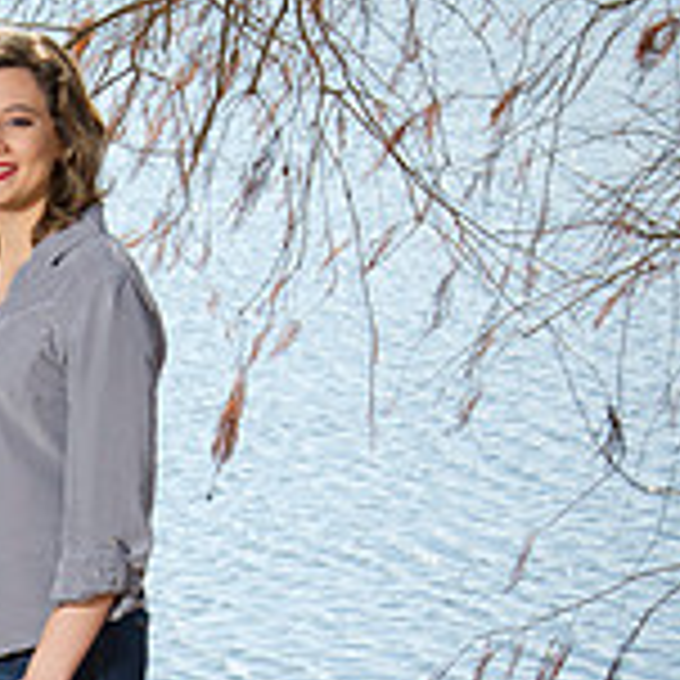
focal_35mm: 320
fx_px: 7112
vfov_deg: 5.5
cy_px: 648
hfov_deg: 5.4
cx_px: -279
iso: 200
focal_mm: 98
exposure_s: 1/160
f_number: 9
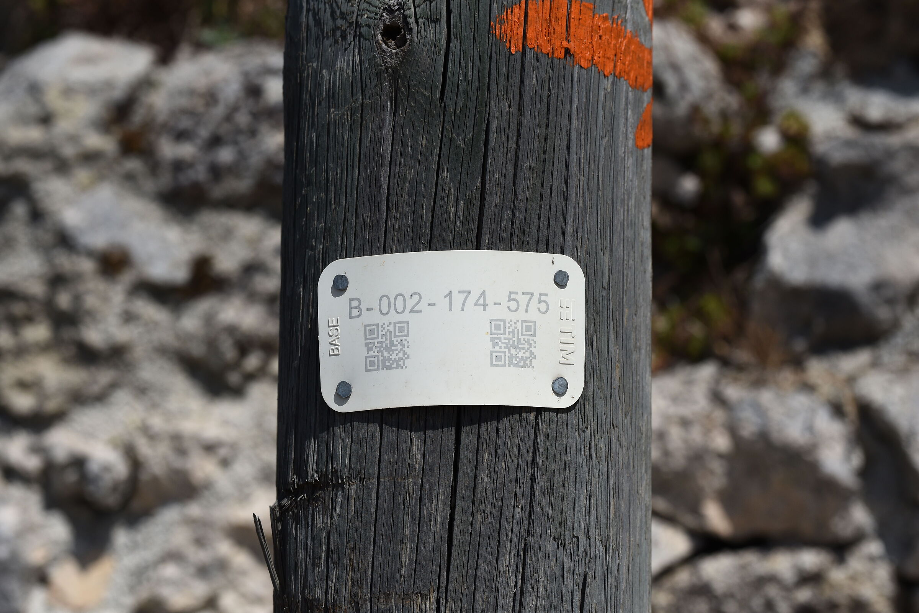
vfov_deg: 16.1
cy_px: 306
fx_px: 2171
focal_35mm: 85
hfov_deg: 23.9
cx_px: 460
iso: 500
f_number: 6.7
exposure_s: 1/4000
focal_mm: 85
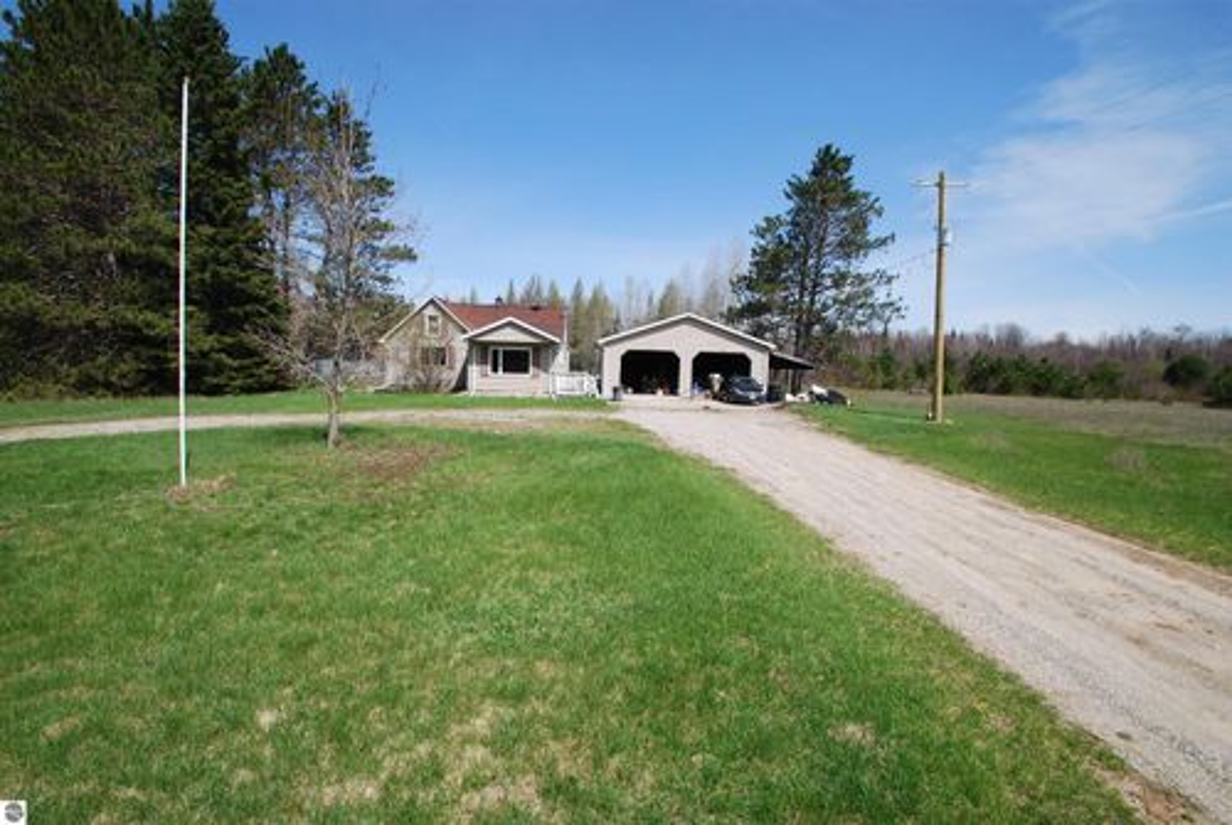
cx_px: 616
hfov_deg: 100.3
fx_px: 514
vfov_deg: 77.5
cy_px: 412
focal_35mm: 15
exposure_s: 1/200
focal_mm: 10
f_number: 7.1
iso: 100
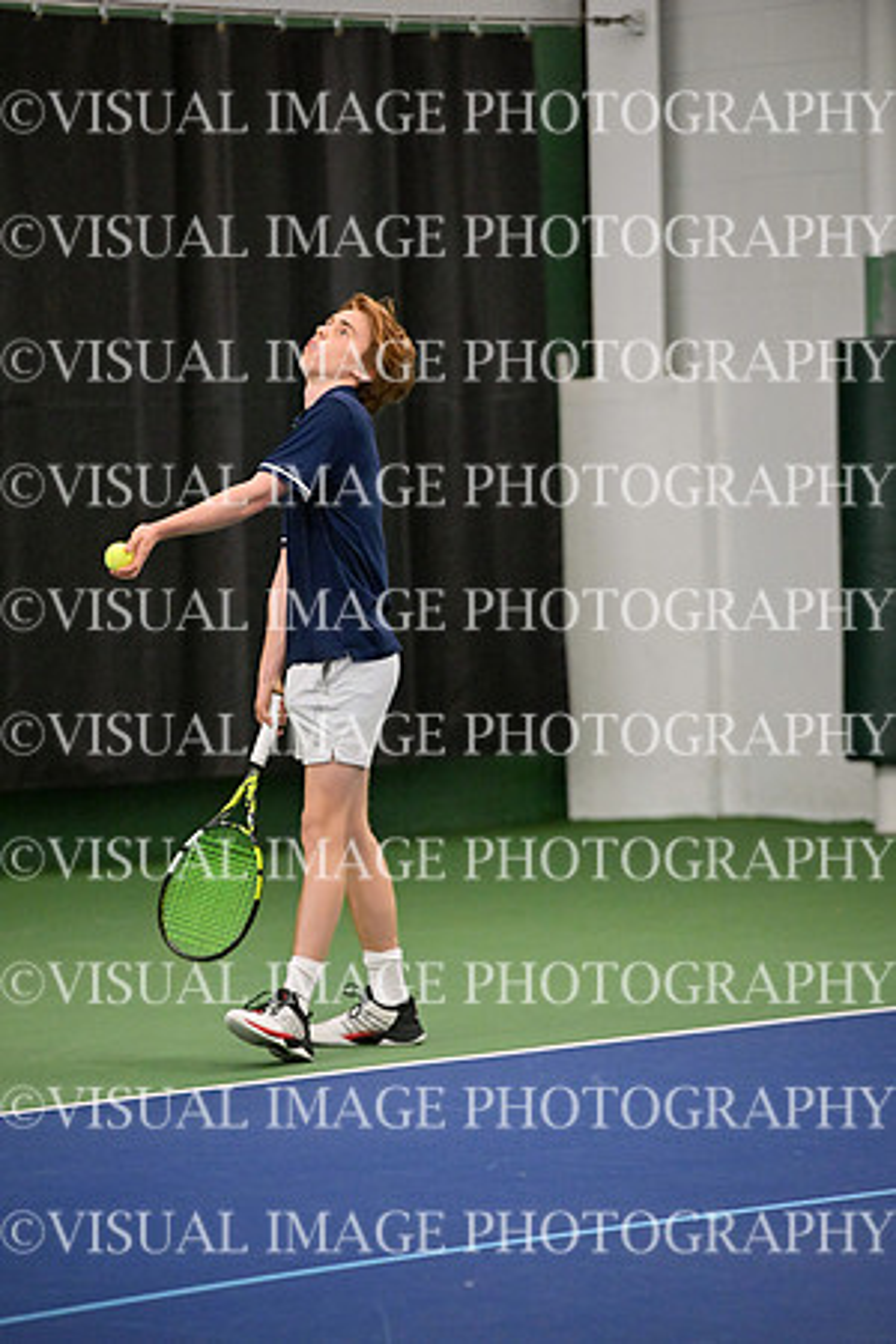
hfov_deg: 7.6
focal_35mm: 180
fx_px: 6719
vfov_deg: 11.4
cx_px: 448
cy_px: 672
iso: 5000
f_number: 3.2
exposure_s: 1/1250
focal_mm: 180
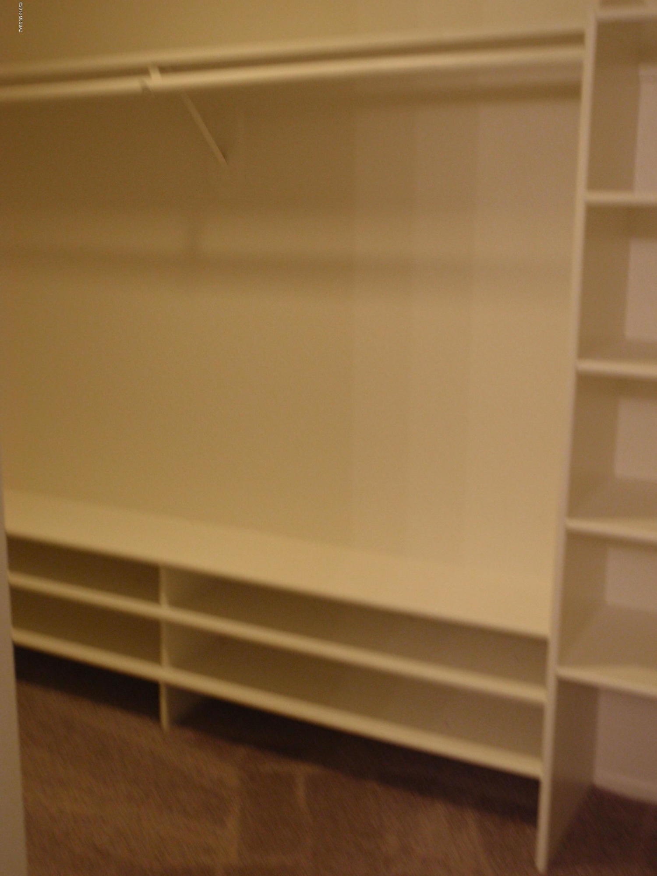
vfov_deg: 46.8
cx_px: 328
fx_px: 1012
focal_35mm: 40
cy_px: 438
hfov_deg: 36.0
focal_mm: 7.25
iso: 200
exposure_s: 1/10
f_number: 3.9
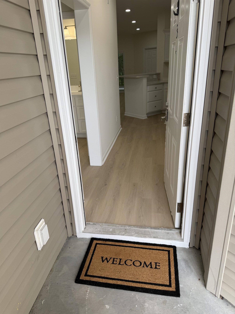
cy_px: 157
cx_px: 118
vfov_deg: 71.6
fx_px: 217
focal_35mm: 24
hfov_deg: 56.8
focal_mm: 6.76
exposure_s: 1/216
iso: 64
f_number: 1.78
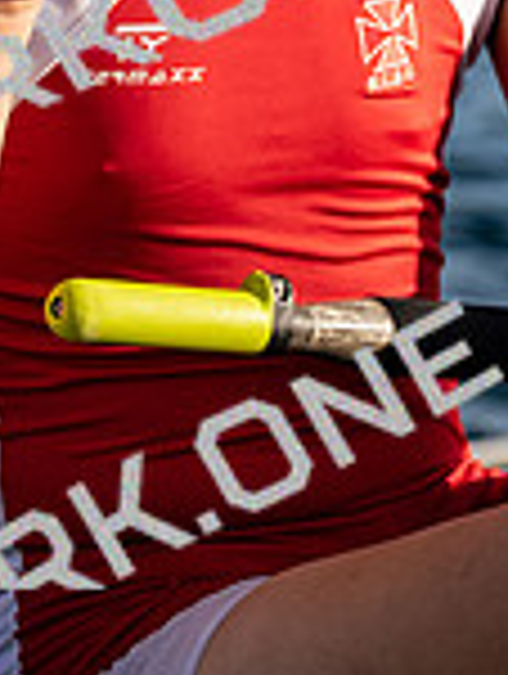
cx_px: 328
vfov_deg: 8.1
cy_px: -182
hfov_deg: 6.2
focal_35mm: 241
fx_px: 4702
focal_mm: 65
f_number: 2.8
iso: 64
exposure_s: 1/1600
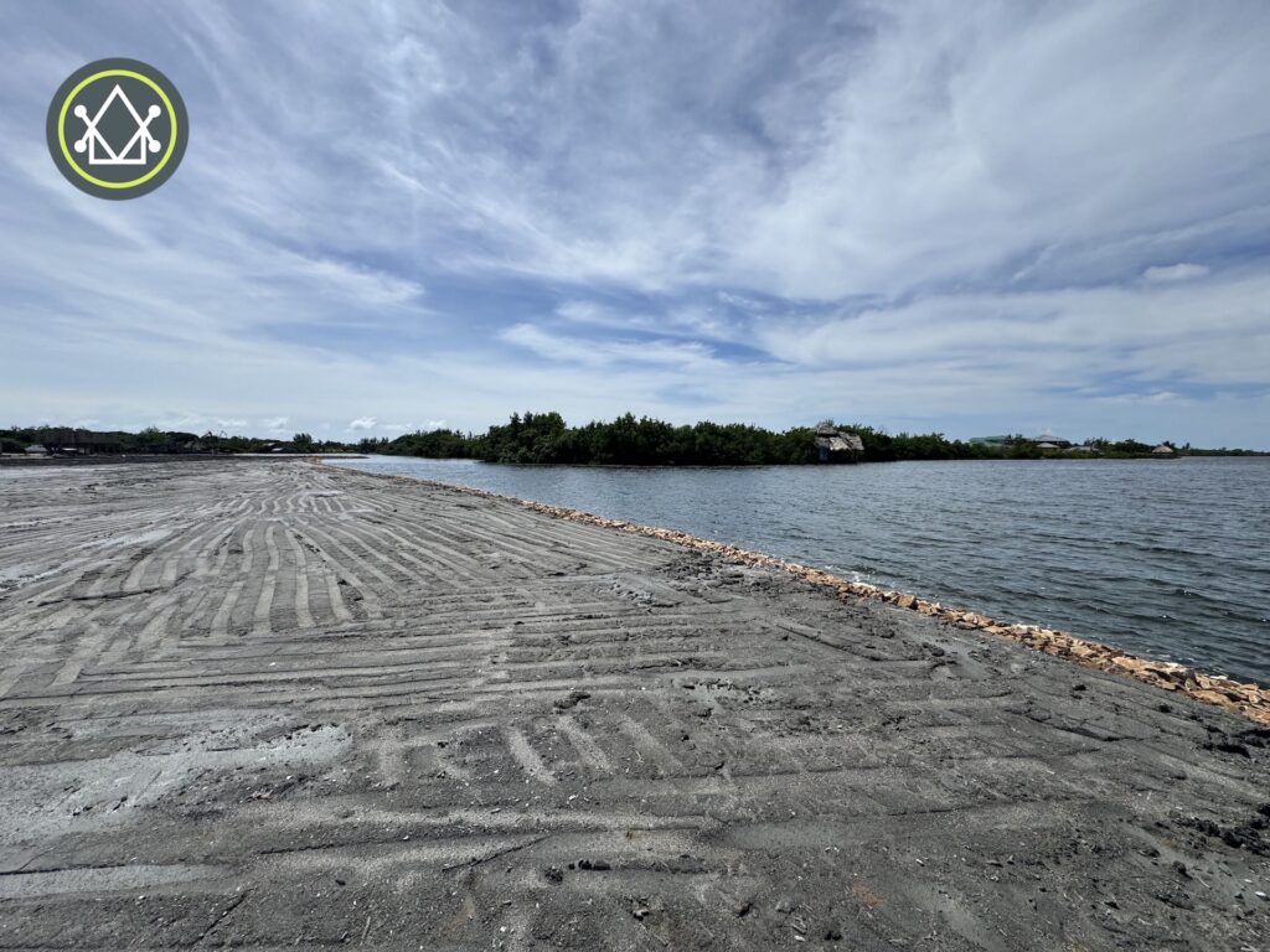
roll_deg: -0.9
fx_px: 514
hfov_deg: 102.1
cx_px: 635
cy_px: 476
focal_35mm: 14
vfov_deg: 85.7
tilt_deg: -4.2
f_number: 2.2
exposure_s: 1/3717
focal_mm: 2.22
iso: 40
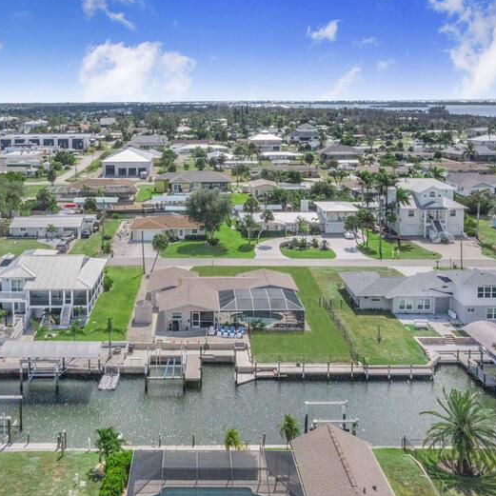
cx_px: 225
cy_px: 245
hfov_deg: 44.9
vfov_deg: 44.9
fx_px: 600
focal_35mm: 37
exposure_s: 1/3200
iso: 1600
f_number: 11
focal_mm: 10.26
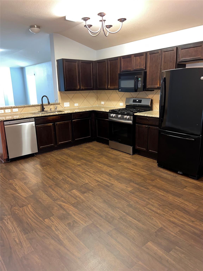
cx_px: 102
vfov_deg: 67.3
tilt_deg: -13.8
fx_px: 203
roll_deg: +2.2
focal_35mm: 26
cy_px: 136
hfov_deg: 53.1
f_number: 1.5
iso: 125
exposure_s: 1/15
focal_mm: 5.7
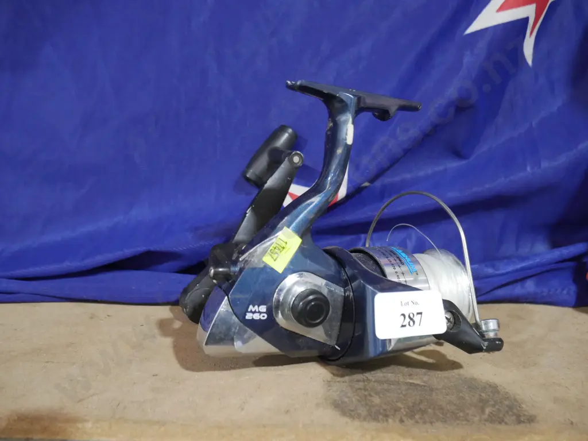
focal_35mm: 30
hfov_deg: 60.0
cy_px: 220
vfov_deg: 46.8
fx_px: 510
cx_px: 294
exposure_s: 1/60
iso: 2500
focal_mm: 15
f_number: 3.6
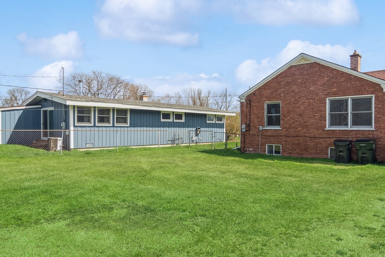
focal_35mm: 24
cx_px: 203
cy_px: 134
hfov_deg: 73.7
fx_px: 257
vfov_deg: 53.1
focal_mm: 12
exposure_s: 1/640
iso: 200
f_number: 8
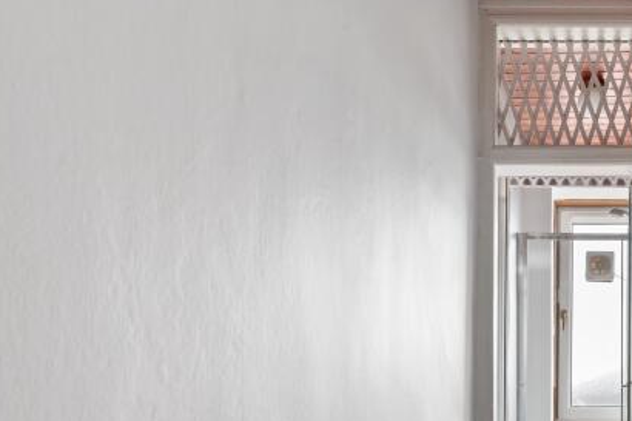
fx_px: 614
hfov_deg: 48.4
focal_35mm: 35
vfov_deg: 33.9
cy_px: 437
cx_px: 577
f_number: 8
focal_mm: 14
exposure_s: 1/8
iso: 640
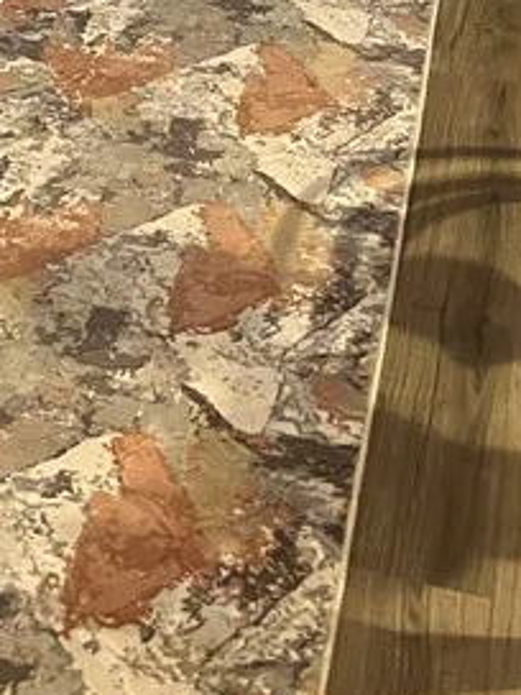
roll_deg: +1.3
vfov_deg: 17.9
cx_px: -204
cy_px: -353
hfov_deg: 14.3
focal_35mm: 98
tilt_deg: -14.0
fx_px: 1967
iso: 500
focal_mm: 5.1
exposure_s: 1/40
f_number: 1.6
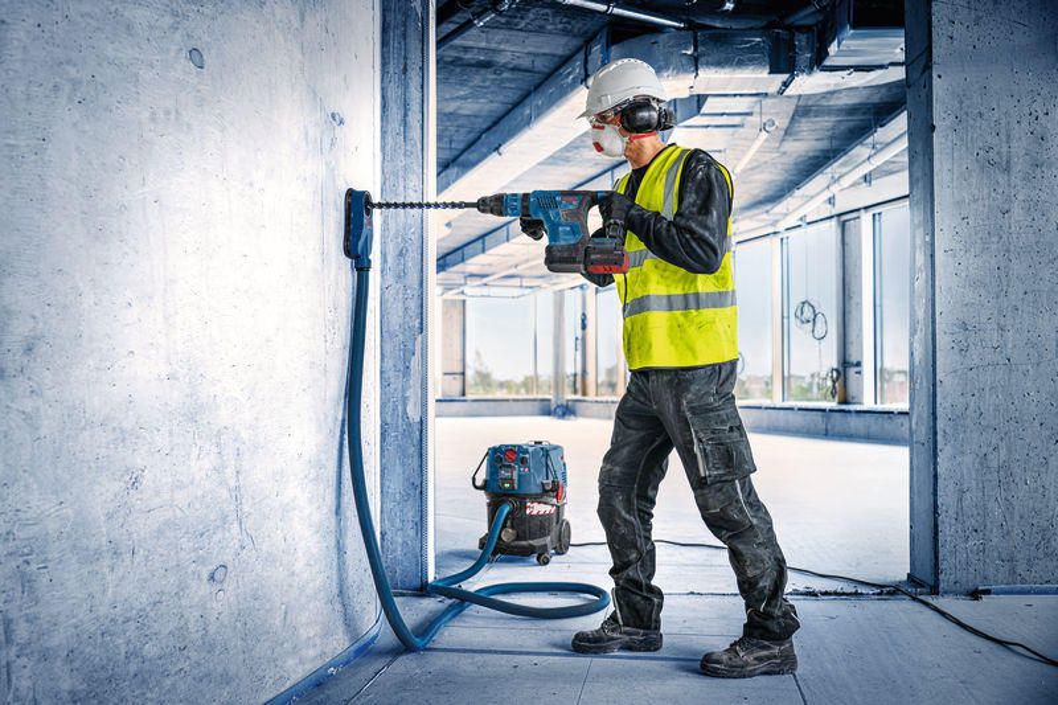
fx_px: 1014
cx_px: 529
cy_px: 352
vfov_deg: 38.3
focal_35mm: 34
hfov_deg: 55.1
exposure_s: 1/200
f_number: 2.8
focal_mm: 34.5
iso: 160
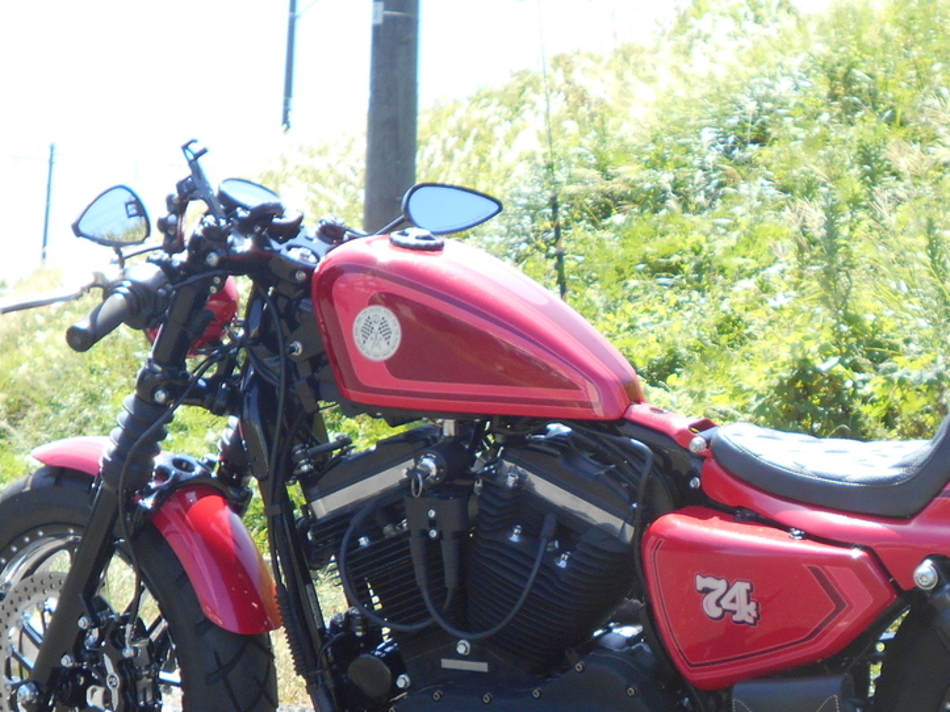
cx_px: 658
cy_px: 529
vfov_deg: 17.7
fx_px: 2277
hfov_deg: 23.4
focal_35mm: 83
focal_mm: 8.8
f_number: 4.5
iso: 125
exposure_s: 1/250
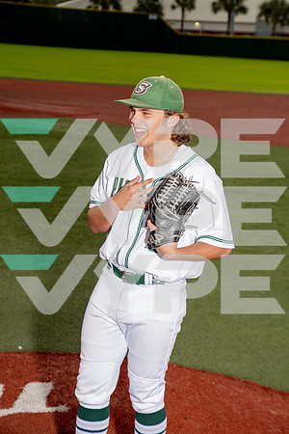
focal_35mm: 70
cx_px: 144
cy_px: 217
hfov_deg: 19.5
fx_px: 843
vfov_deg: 28.8
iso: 250
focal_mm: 70
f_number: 5.6
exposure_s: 1/250
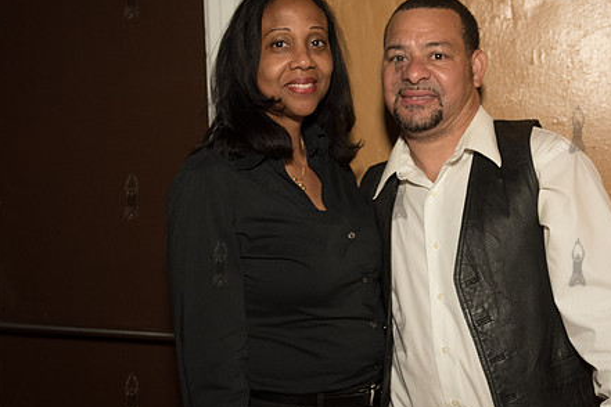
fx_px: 866
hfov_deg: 38.8
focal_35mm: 51
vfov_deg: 26.4
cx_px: 347
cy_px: 253
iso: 2000
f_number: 3.5
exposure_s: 1/400
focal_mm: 32
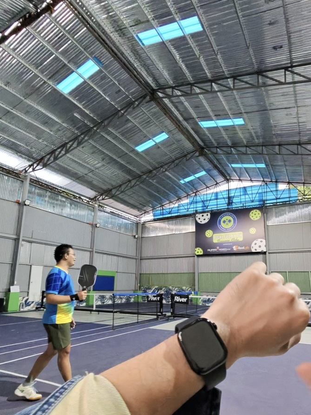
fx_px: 180
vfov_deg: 97.8
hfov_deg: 81.5
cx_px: 171
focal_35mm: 15
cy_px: 228
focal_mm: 2.24
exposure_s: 1/120
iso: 1329
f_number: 2.2
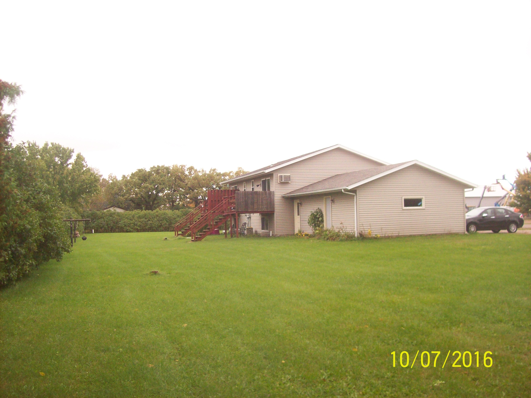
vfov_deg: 39.6
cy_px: 199
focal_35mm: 36
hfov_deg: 51.4
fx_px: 552
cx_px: 266
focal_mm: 6
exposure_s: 1/132
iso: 200
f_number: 2.7
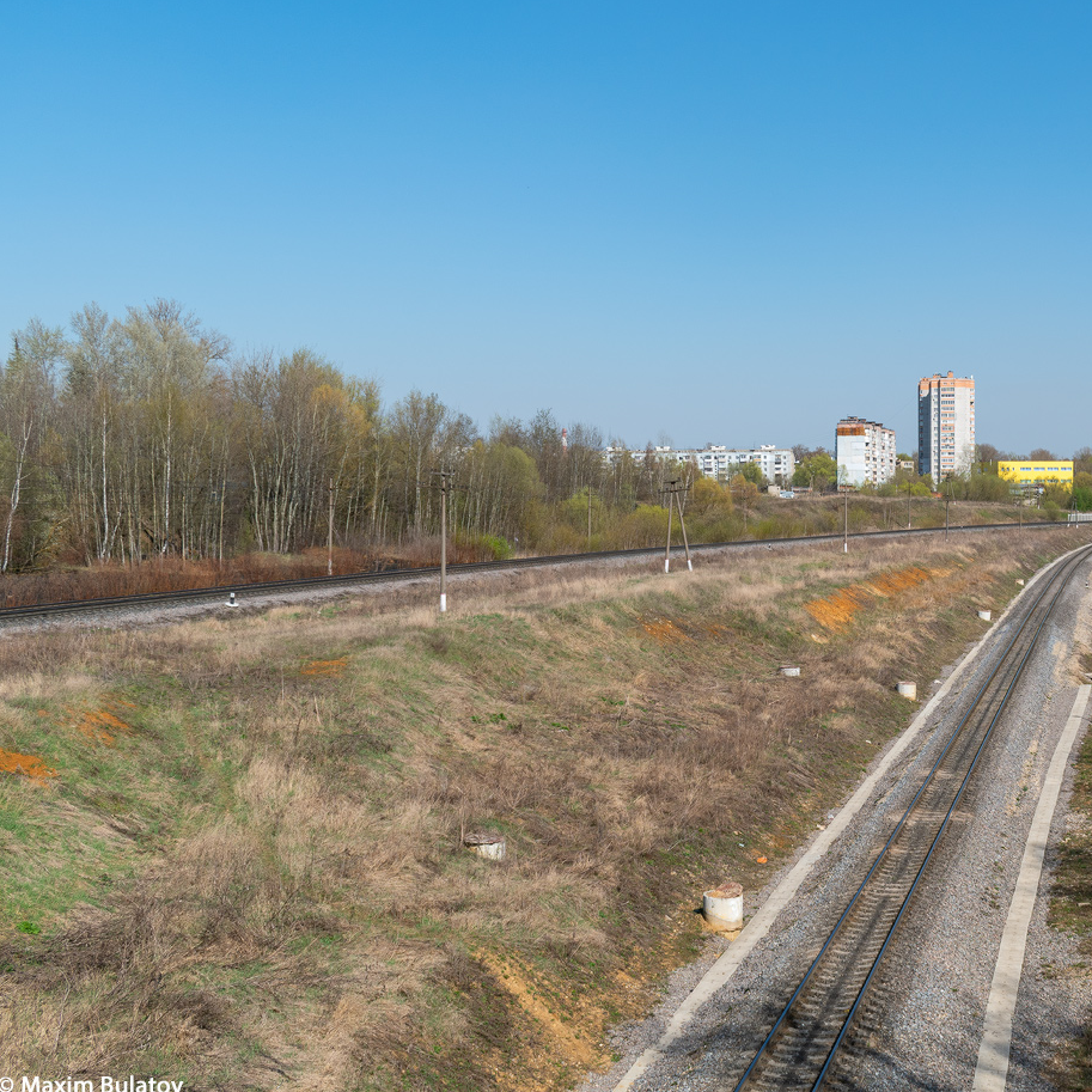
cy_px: 542
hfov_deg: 38.1
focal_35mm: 43
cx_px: 832
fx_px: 1535
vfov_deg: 39.2
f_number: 9
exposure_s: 1/320
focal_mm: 22
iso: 100
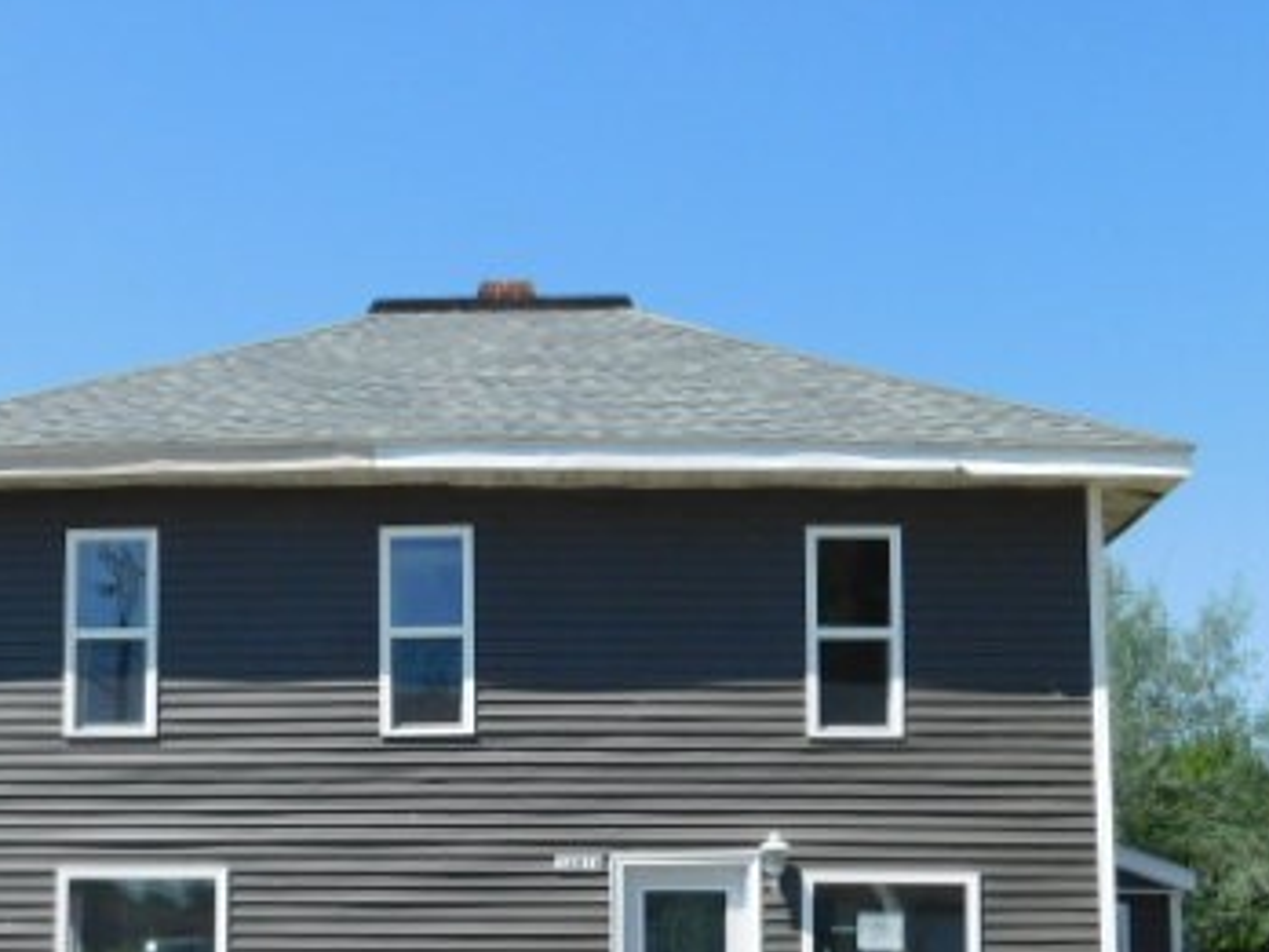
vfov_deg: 30.5
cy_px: 810
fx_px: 1686
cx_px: 507
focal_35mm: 46
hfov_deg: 41.0
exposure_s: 1/400
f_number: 6.2
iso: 125
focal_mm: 4.5
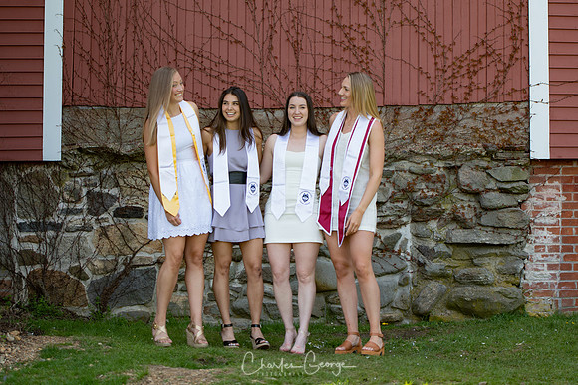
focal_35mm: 115
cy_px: 195
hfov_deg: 17.8
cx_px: 298
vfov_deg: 11.9
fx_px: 1843
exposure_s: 1/250
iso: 100
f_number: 2.8
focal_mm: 70
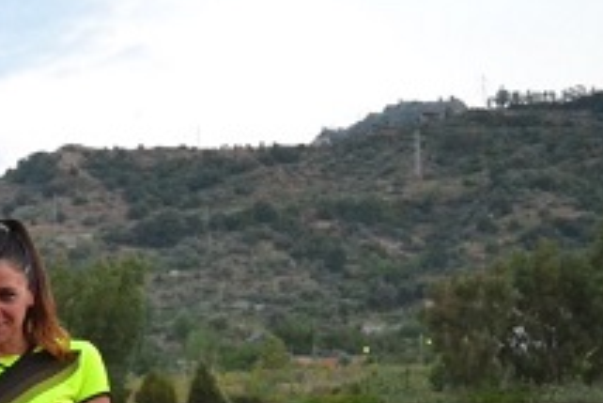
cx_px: -130
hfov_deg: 22.2
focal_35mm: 84
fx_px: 1408
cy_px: 485
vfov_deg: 15.7
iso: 3200
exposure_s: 1/160
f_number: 3.8
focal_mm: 20
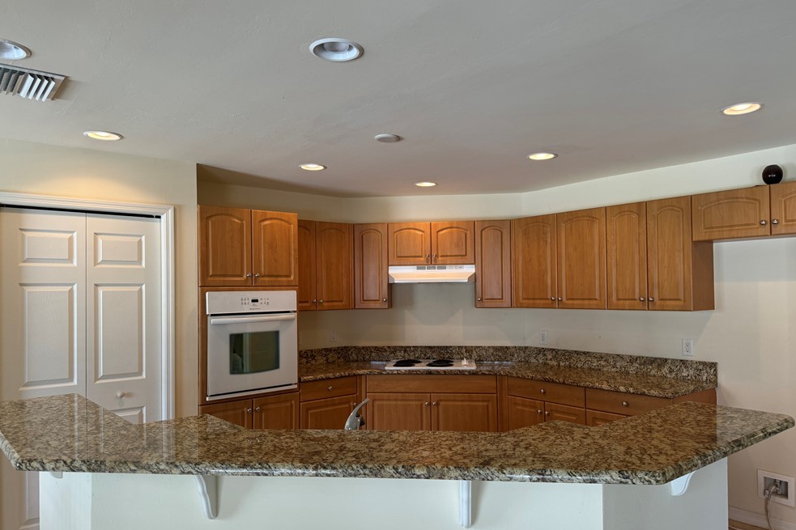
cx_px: 389
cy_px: 286
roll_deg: +0.5
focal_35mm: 26
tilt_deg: +1.6
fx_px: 575
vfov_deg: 49.5
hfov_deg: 69.4
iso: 160
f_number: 1.78
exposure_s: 1/120
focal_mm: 6.76
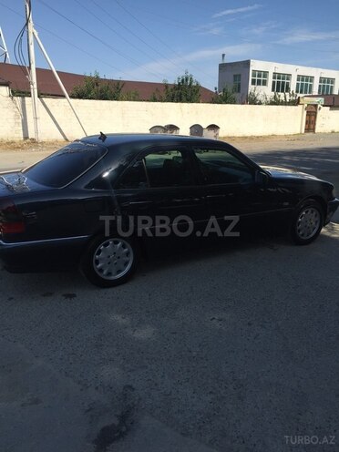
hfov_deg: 48.2
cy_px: 226
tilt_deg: -16.3
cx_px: 170
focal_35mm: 29
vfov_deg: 61.7
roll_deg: -0.6
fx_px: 379
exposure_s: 1/2083
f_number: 2.2
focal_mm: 4.15
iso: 32
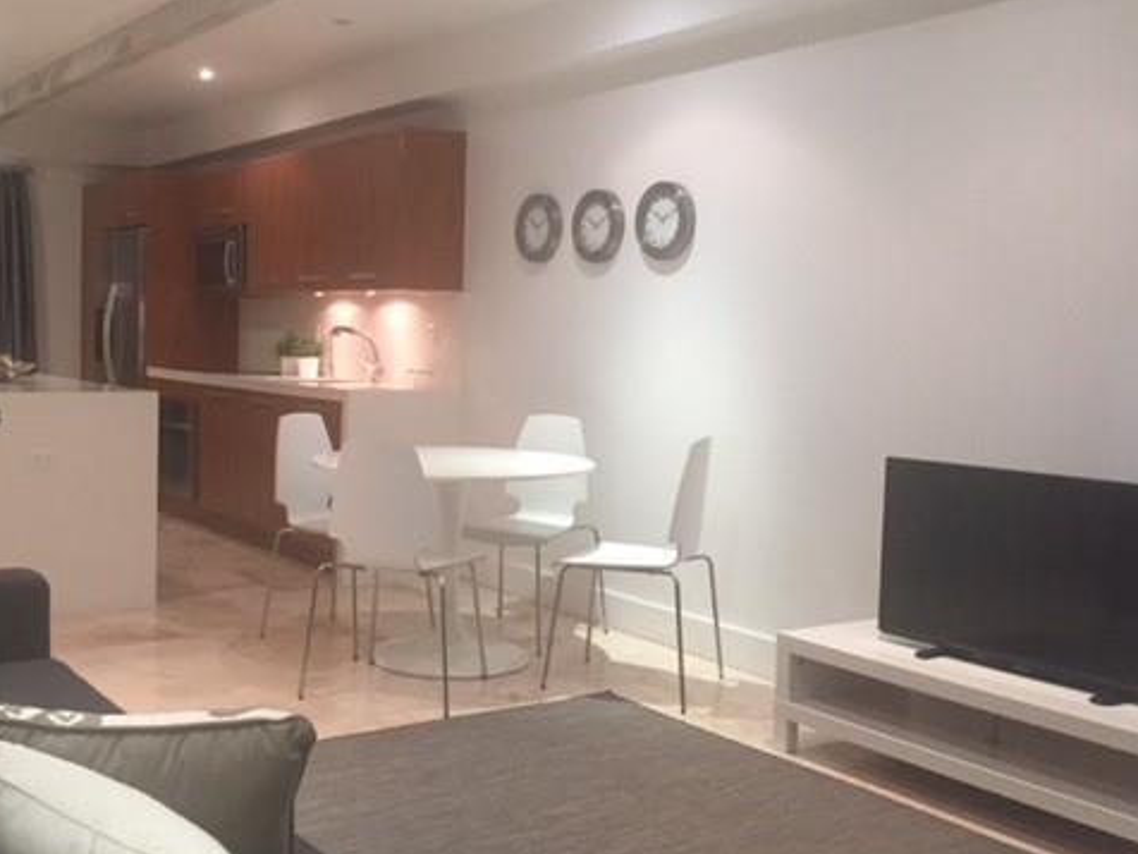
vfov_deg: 36.8
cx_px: 433
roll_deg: -2.4
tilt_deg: -5.5
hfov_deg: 47.5
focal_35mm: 39
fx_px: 1282
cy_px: 416
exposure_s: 1/33
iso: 200
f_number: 2.2
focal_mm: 4.15
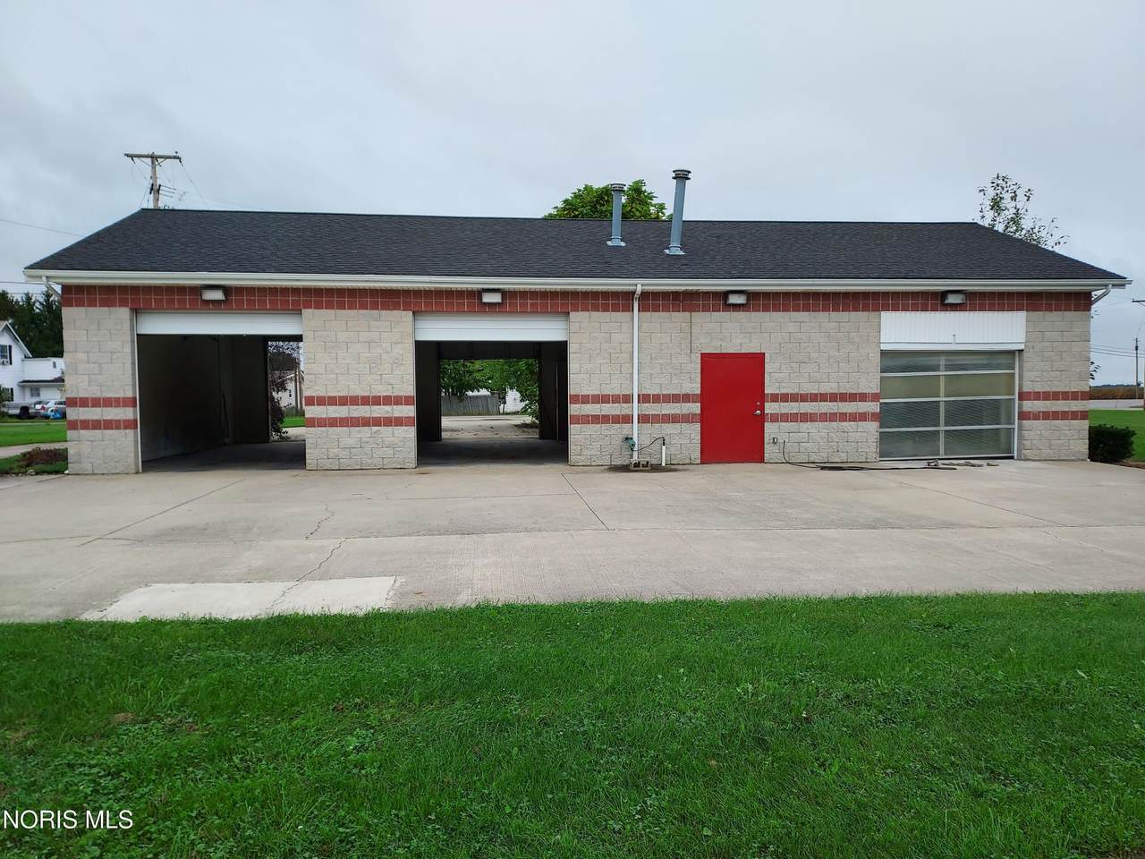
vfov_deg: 56.8
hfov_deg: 71.6
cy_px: 430
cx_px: 572
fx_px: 794
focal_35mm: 24
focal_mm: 4.6
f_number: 1.8
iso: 40
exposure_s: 1/120
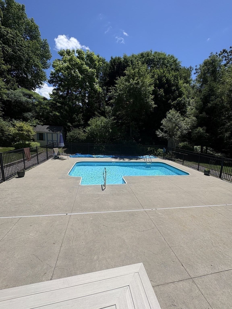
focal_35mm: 14
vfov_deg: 102.1
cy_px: 154
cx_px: 116
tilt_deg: -8.7
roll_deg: -2.4
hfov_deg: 85.7
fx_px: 125
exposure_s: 1/2342
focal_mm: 2.22
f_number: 2.2
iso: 50
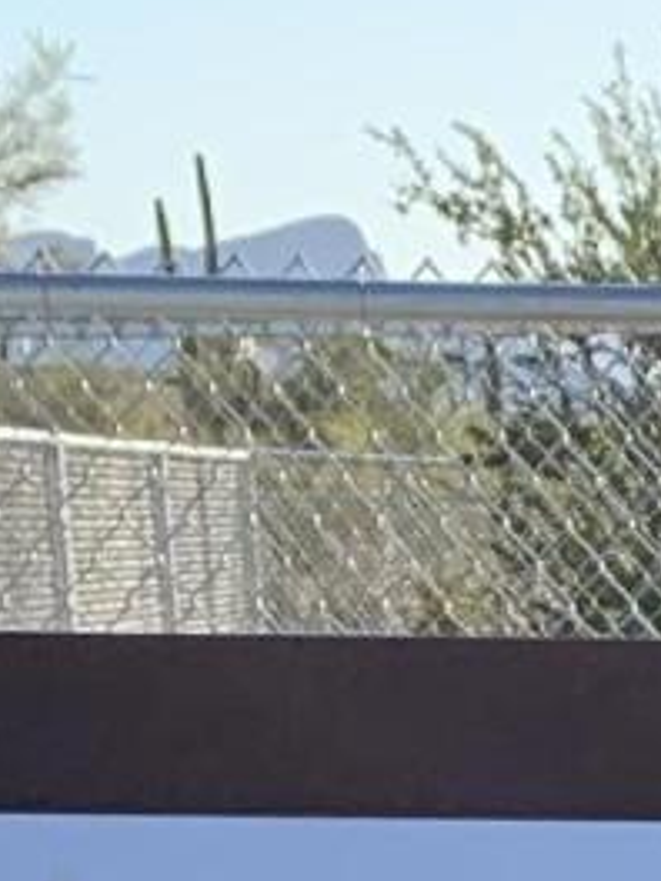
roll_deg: -0.7
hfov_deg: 7.3
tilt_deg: -27.0
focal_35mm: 197
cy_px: 3043
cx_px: 1259
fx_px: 5016
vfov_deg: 7.9
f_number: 1.8
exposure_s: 1/815
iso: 25
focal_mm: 4.25
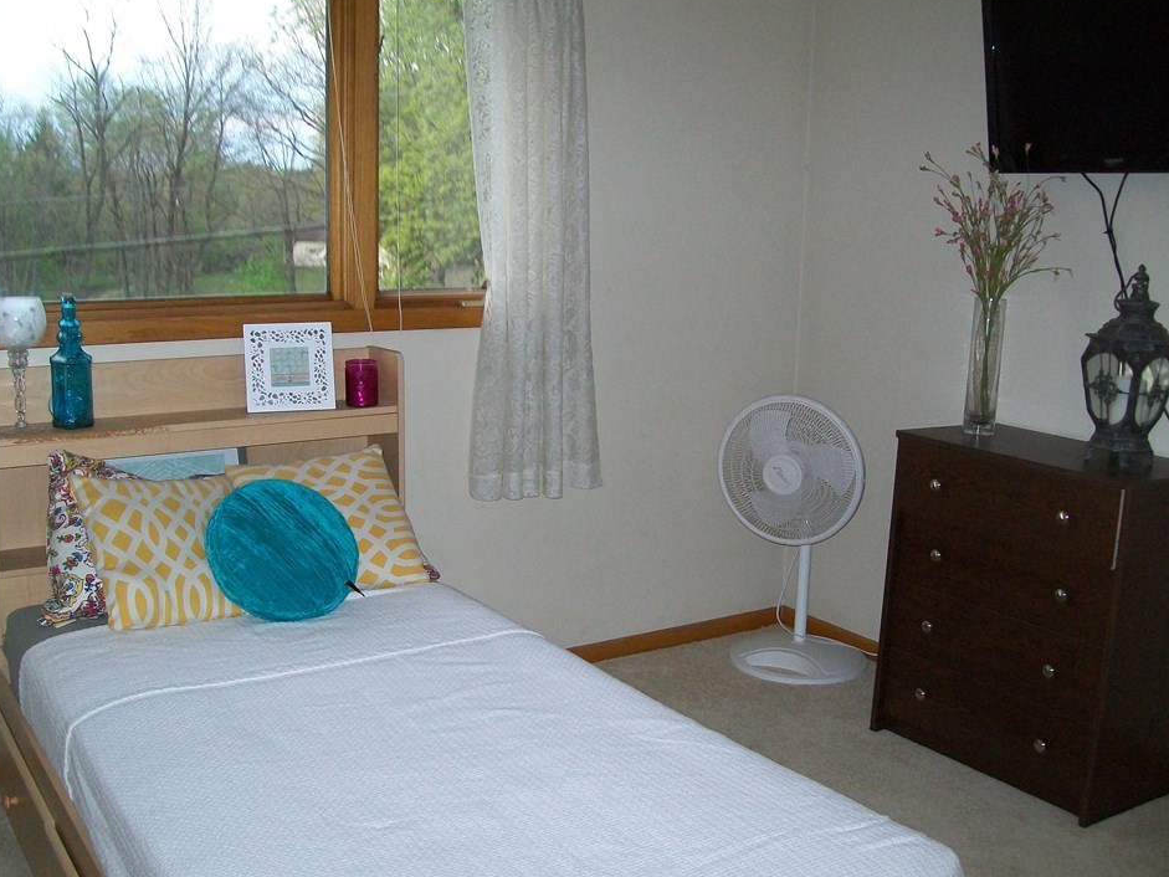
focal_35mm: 37
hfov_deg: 50.1
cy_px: 460
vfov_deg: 38.7
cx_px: 563
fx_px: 1250
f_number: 2.7
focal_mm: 6.1
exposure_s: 1/60
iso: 160
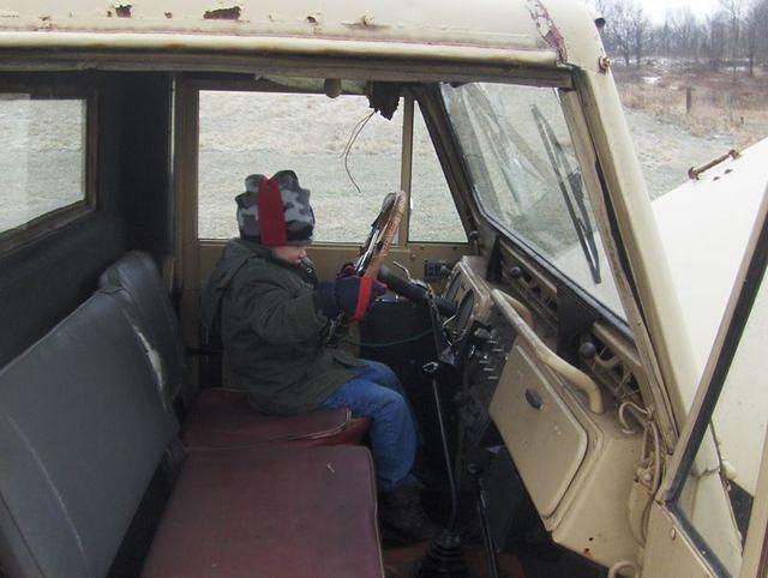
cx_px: 384
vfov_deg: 35.2
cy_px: 289
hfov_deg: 45.7
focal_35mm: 41
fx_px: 911
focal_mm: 6.5
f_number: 3.5
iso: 186
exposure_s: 1/157
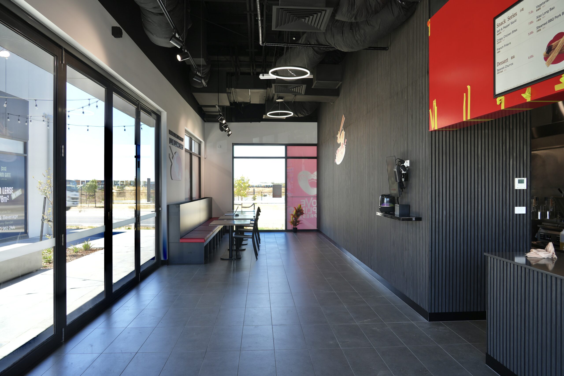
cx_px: 282
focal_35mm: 24
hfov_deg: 73.7
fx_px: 376
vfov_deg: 53.1
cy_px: 188
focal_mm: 24
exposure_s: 1/60
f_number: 5.6
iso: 100
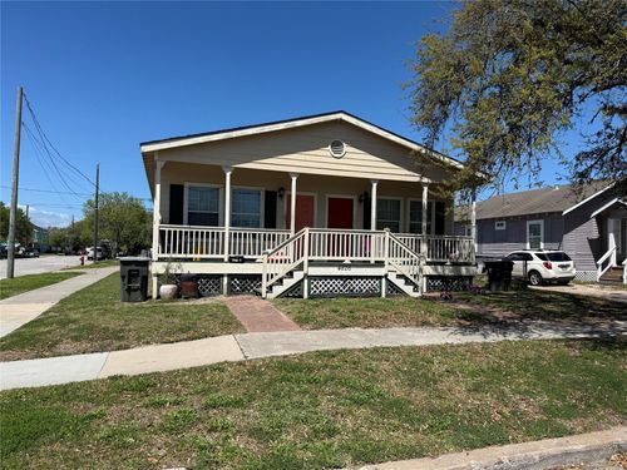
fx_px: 435
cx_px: 314
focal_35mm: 24
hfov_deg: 71.6
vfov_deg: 56.8
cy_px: 235
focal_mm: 6.76
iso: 80
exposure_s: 1/6173
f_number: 1.78
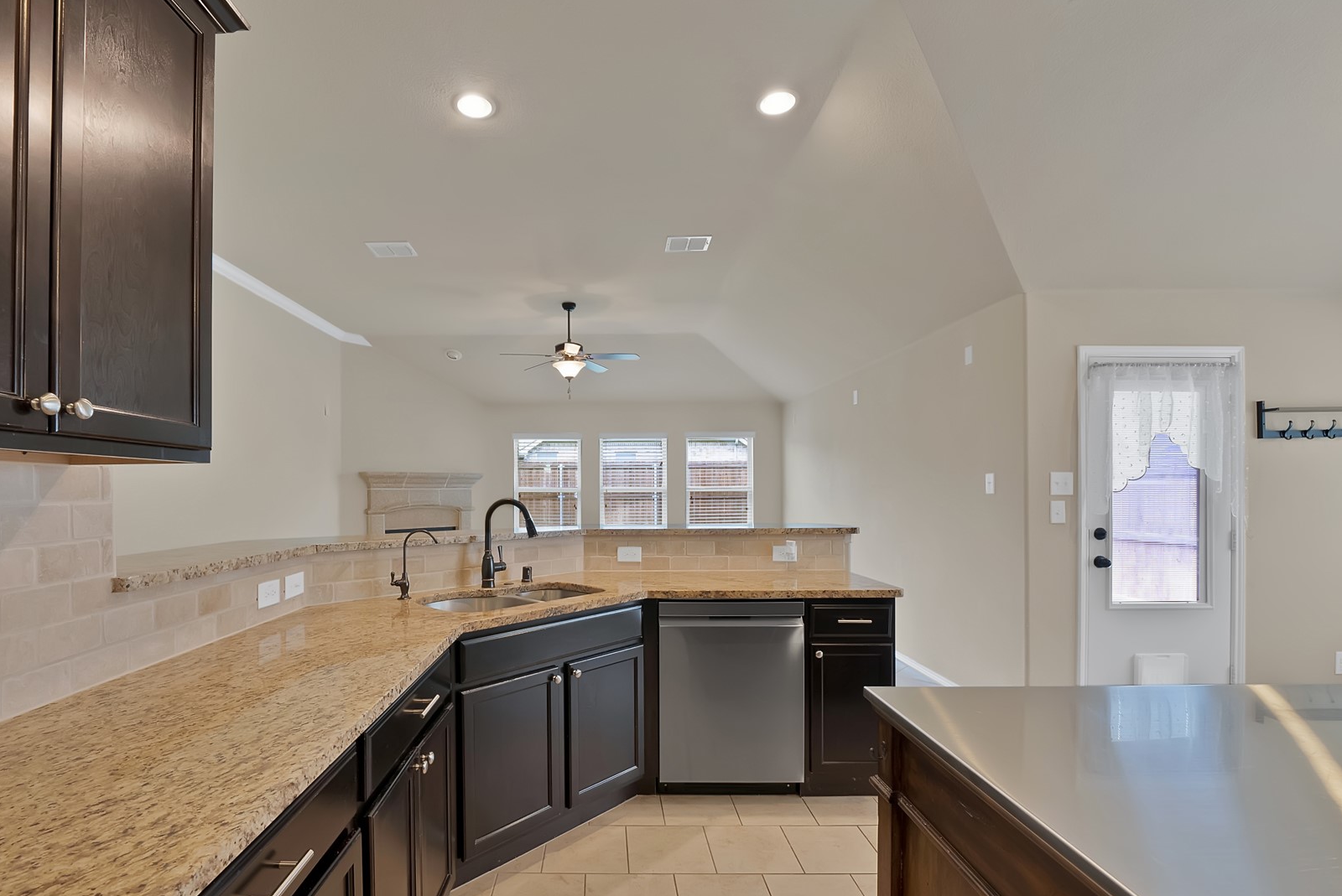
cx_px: 621
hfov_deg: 100.2
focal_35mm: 15
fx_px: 559
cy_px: 471
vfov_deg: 77.4
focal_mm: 12
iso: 640
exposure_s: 1/2
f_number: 9
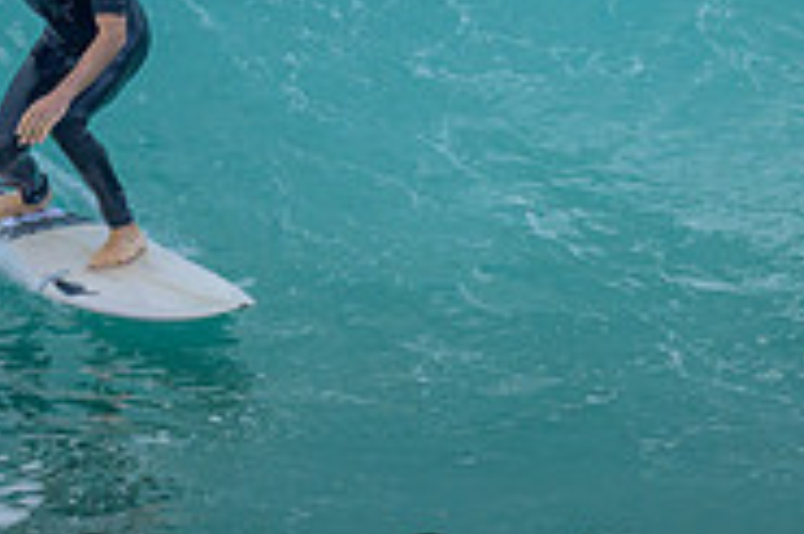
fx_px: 55939
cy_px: -145
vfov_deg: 0.5
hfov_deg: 0.8
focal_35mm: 2507
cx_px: 391
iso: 1000
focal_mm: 800
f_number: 6.3
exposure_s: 1/2000
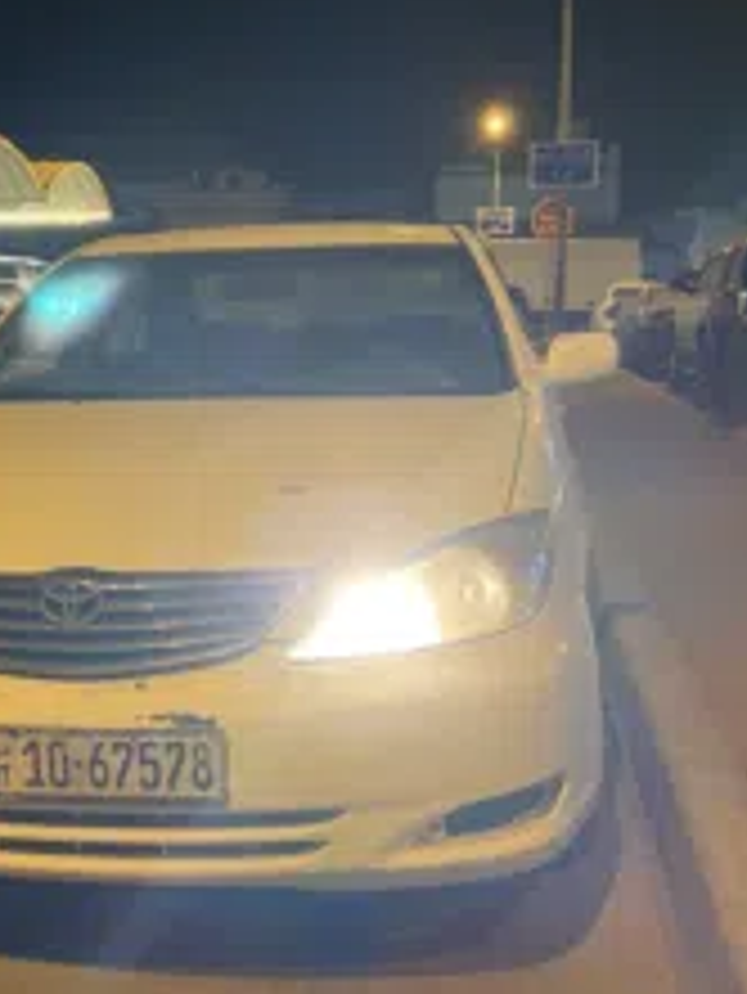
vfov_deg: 40.4
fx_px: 1351
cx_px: 216
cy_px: 441
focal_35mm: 47
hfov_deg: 30.5
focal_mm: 4.25
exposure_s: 1/33
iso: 500
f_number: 1.8
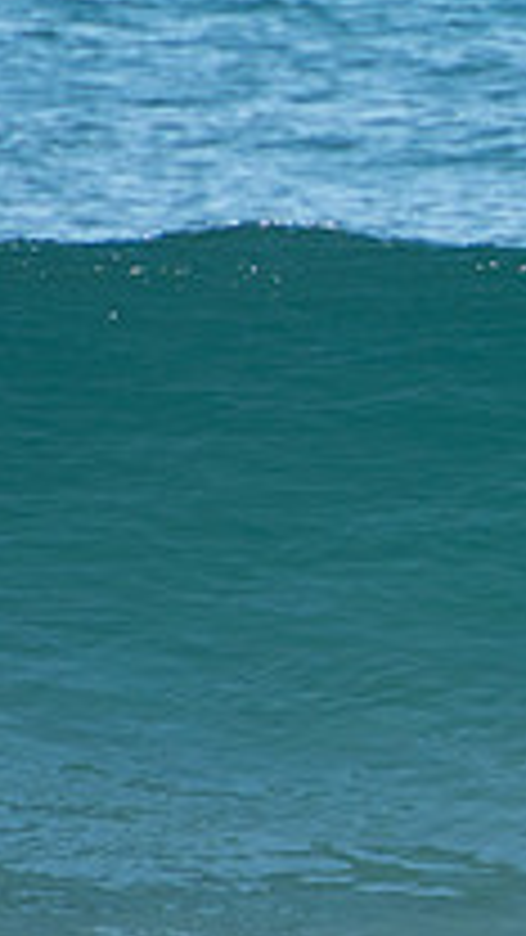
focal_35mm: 1751
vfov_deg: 1.2
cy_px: 623
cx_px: 1146
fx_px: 43417
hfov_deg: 0.7
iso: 450
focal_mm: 400
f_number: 5.6
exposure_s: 1/1250
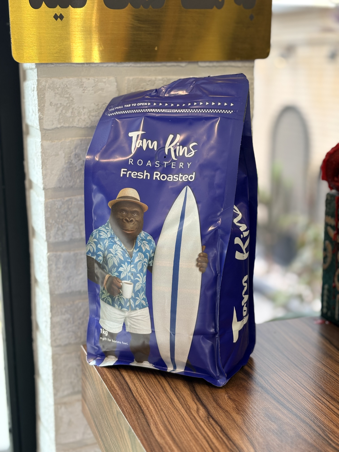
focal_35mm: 52
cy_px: 226
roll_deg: +0.5
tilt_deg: -12.8
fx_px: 679
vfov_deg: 36.8
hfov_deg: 28.0
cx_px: 170
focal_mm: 5.96
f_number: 1.6
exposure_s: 1/50
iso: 80
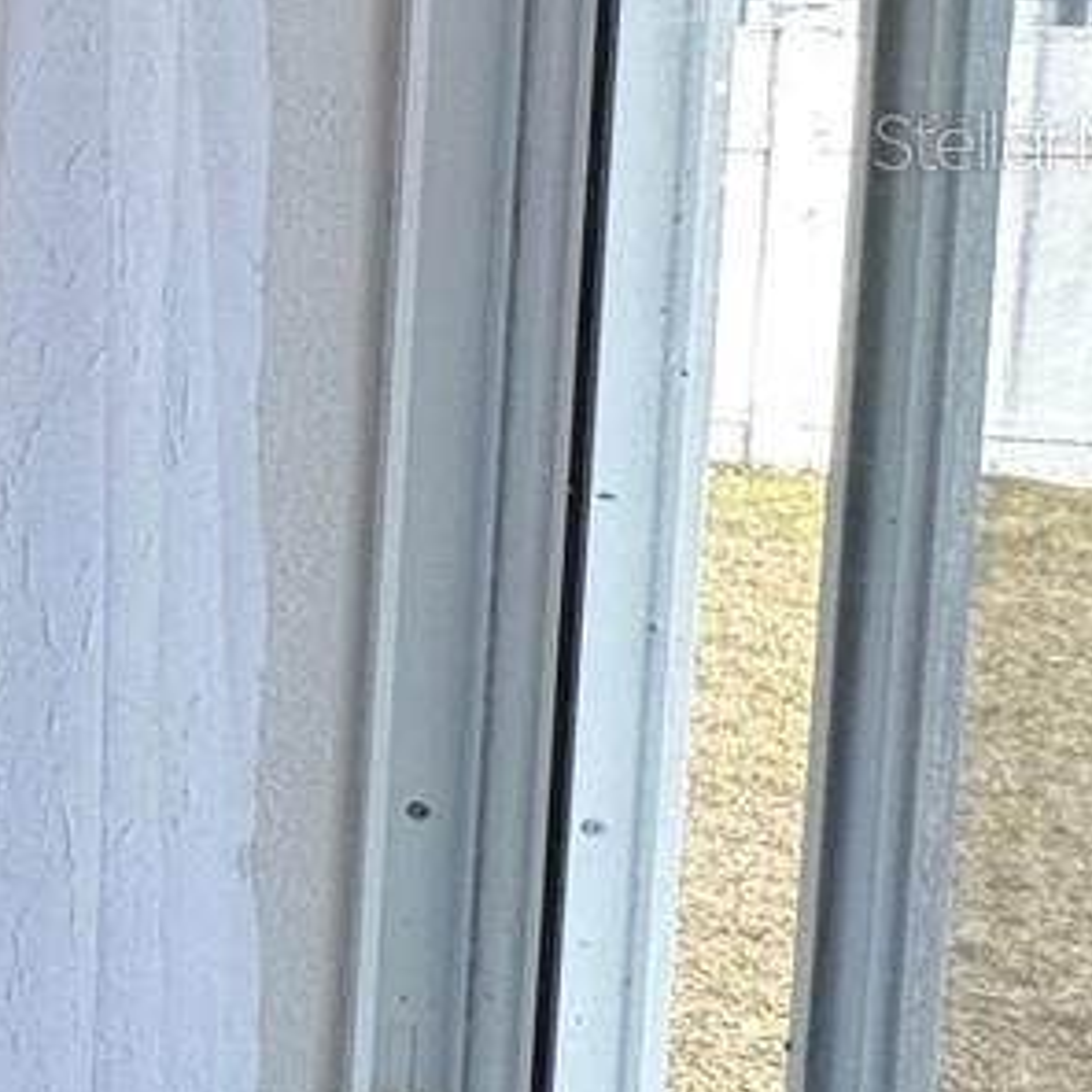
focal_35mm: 67
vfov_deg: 25.1
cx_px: -1730
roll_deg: +0.8
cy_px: 140
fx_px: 2391
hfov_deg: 13.8
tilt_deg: -2.3
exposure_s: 1/120
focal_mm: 2.22
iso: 64
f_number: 2.2
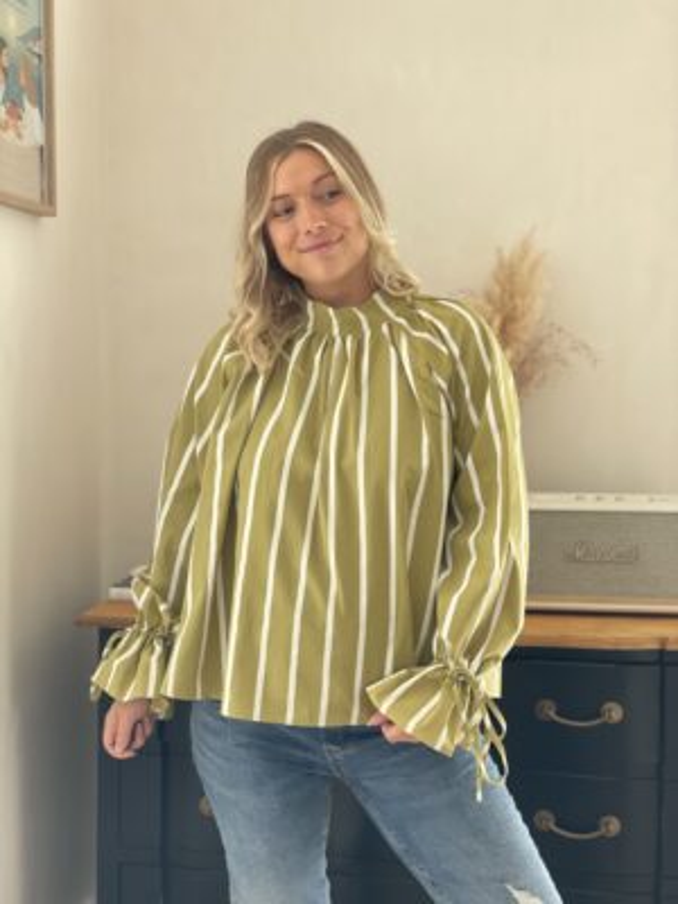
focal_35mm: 52
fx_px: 1358
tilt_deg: -3.5
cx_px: 339
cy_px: 452
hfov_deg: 28.0
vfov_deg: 36.8
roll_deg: +0.0
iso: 80
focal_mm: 6
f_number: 2
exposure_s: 1/122
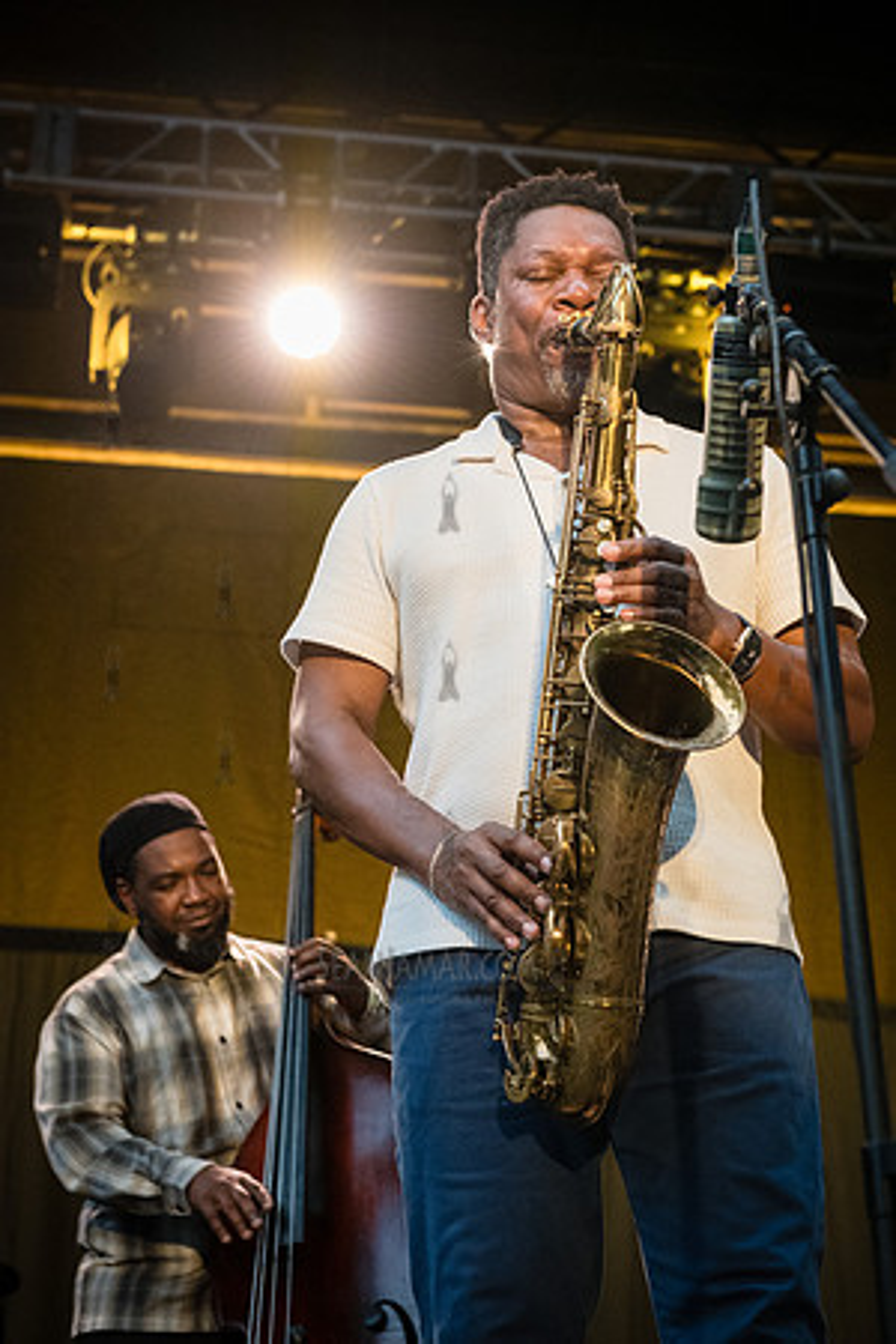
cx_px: 448
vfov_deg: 32.4
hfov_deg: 21.9
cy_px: 672
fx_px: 2314
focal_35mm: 62
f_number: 5
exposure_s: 1/640
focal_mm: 62
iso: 8000
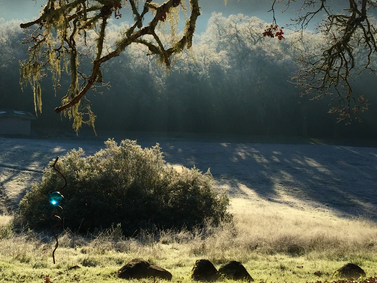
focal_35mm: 51
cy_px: 49
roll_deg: -2.8
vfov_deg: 27.9
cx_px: 94
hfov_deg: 36.6
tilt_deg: +1.1
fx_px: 555
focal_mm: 4.15
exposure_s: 1/1721
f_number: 2.2
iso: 32
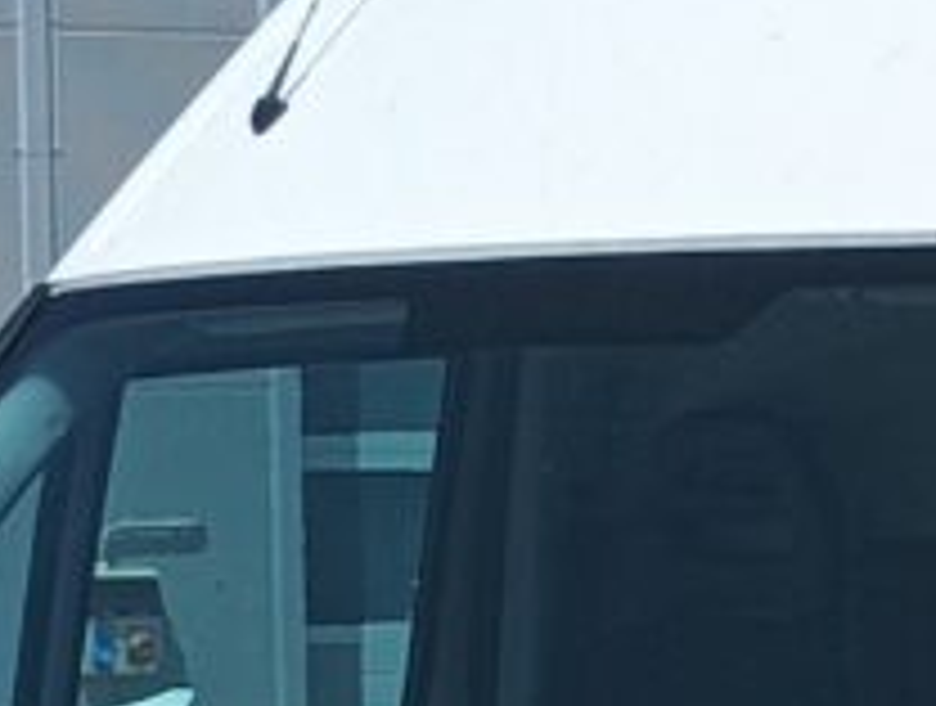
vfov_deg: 5.6
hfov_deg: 7.4
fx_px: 7155
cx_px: 1404
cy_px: 913
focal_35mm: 264
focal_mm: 4.26
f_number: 1.8
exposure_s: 1/1144
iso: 53
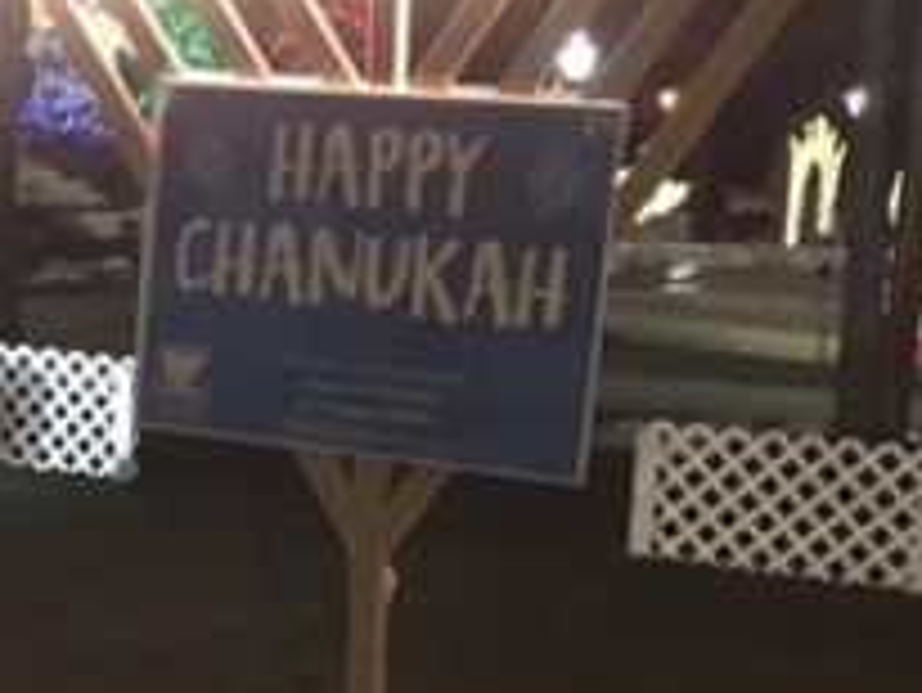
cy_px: 526
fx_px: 2239
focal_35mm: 84
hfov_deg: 22.5
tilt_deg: -10.8
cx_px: 38
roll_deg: -0.4
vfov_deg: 17.5
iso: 1250
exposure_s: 1/15
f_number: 2.2
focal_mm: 4.15
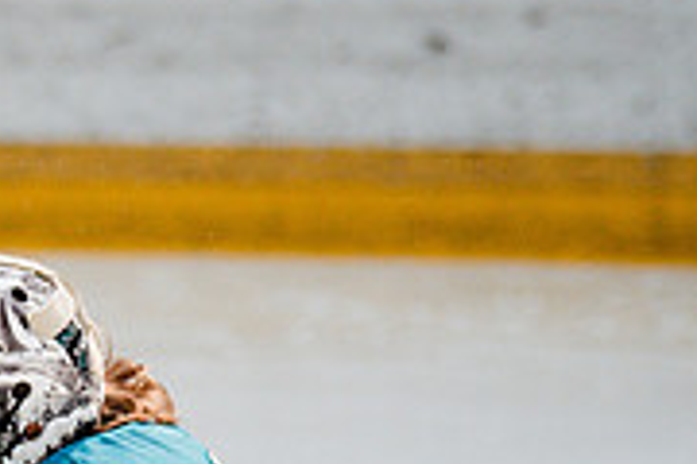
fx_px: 16765
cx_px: -374
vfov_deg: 1.6
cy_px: 1036
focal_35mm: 866
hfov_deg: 2.4
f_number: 3.2
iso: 640
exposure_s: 1/2000
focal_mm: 176
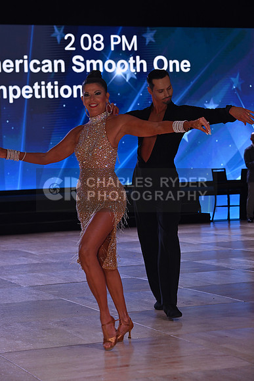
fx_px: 973
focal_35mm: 92
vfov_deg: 22.1
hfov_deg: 14.9
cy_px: 190
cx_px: 127
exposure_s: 1/320
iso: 800
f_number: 9
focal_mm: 92
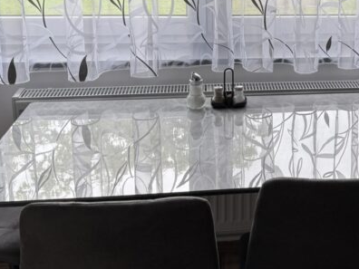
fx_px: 643
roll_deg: -1.3
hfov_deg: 29.7
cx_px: 331
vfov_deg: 23.2
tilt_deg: -12.1
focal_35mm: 62
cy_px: 44
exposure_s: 1/155
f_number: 1.78
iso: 64
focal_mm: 6.76
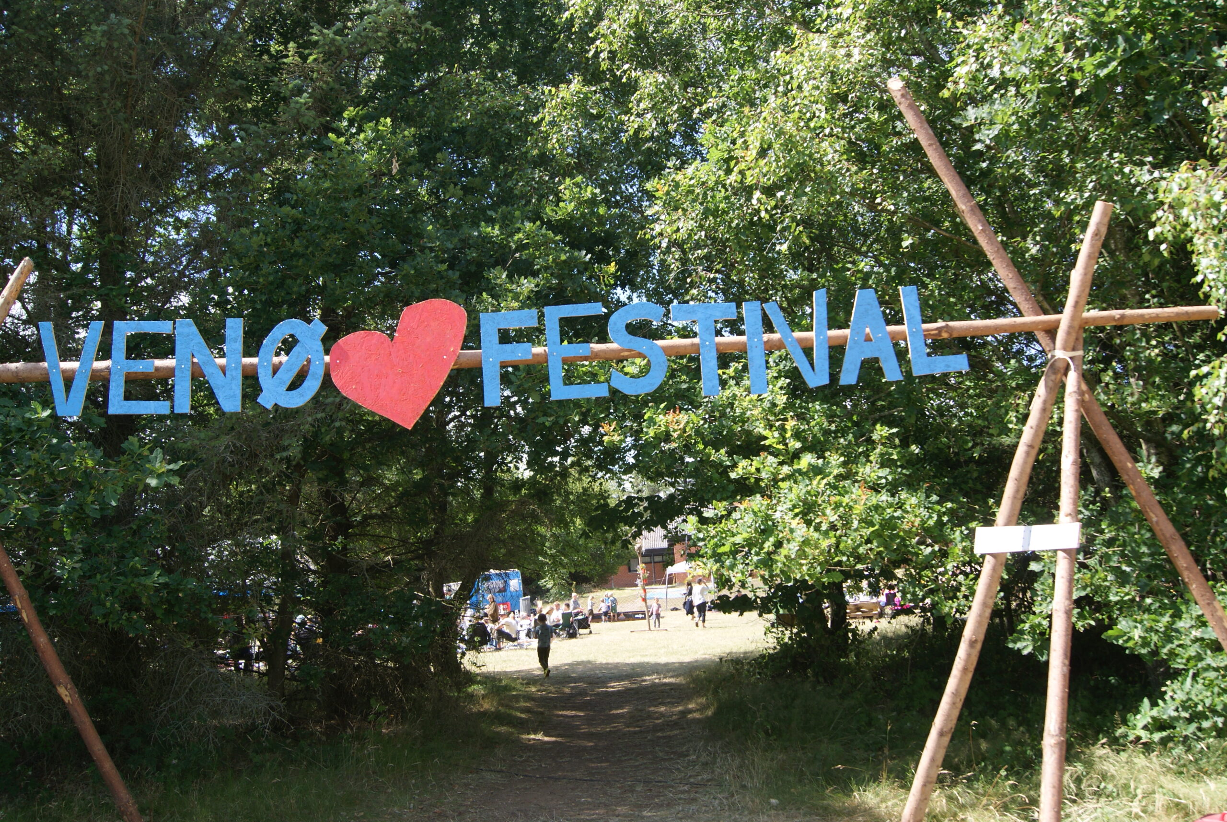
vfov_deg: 40.1
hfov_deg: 57.2
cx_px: 614
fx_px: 1126
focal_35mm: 33
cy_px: 411
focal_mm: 22
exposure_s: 1/125
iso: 100
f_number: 5
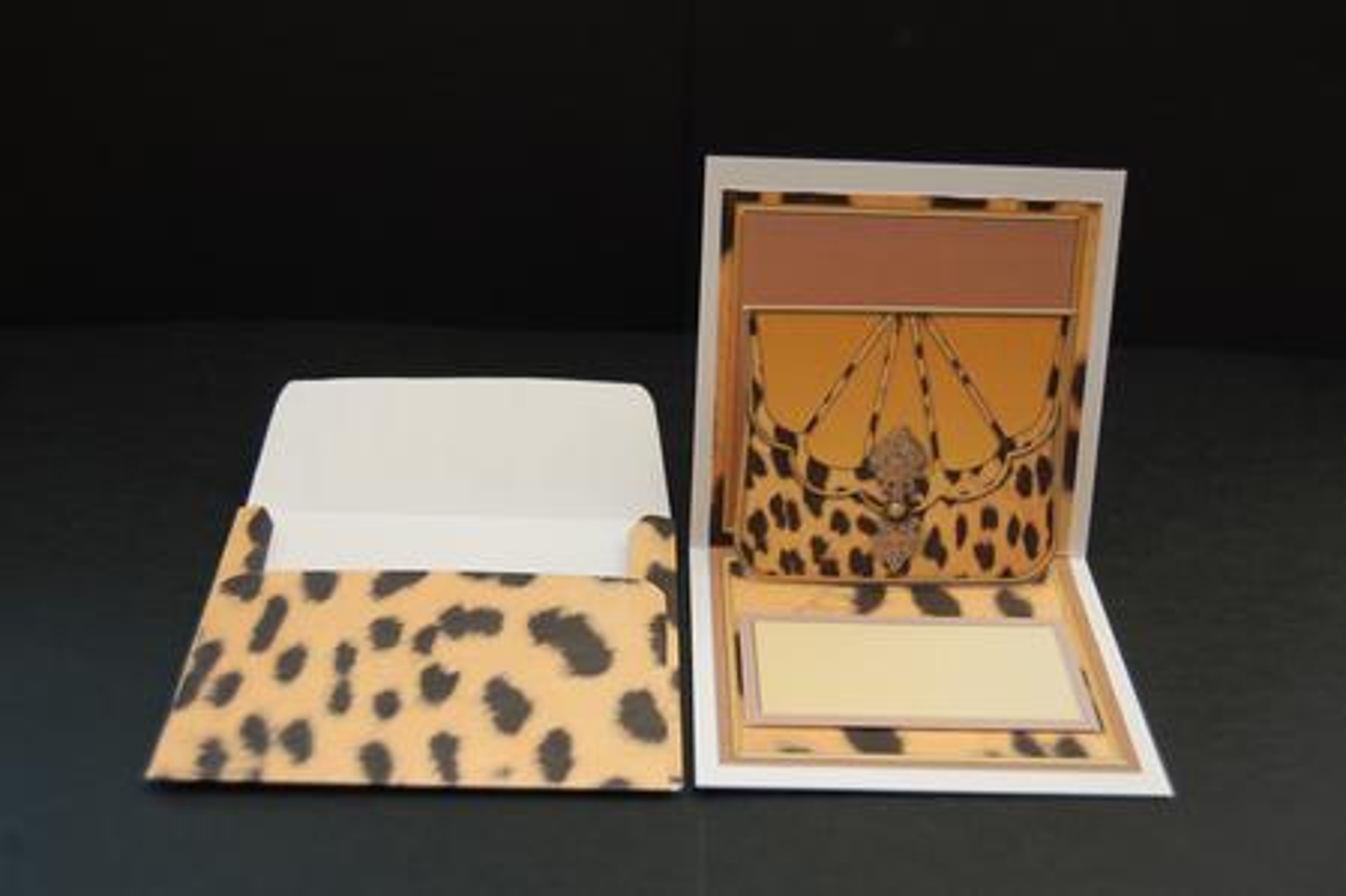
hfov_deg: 37.9
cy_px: 448
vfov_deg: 25.7
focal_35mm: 52
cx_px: 673
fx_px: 1962
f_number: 5
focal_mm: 35
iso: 400
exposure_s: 1/100
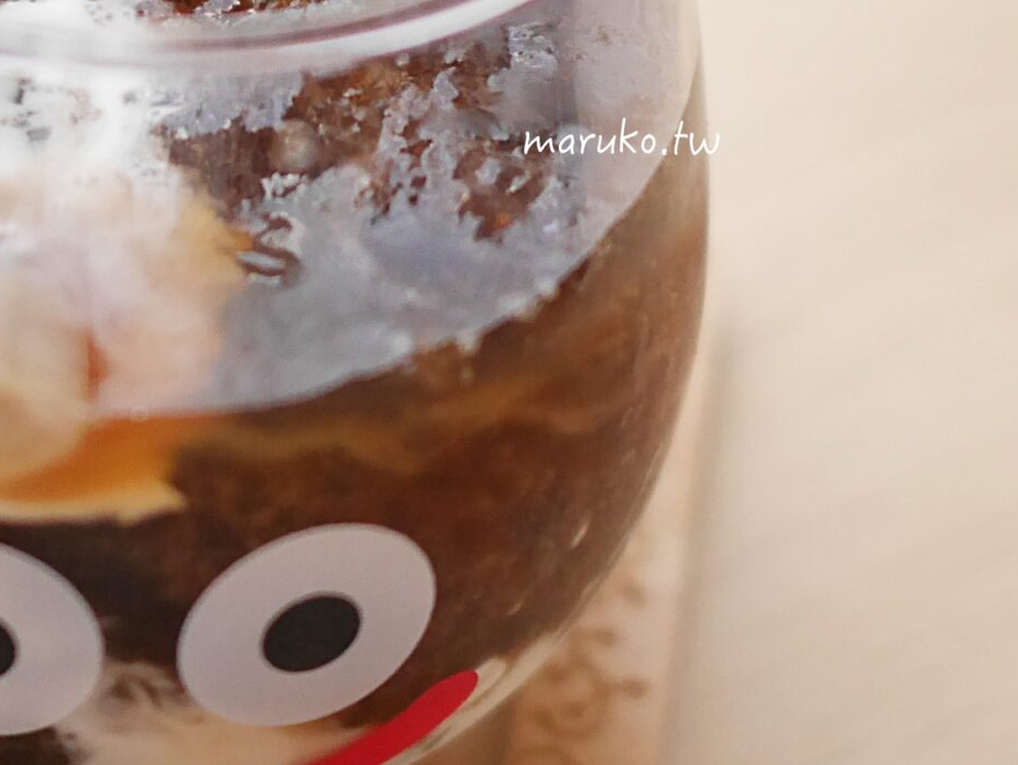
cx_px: 77
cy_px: 90
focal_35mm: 83
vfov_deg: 17.6
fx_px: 2442
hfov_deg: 22.9
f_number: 1.8
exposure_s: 1/60
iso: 1250
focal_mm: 15
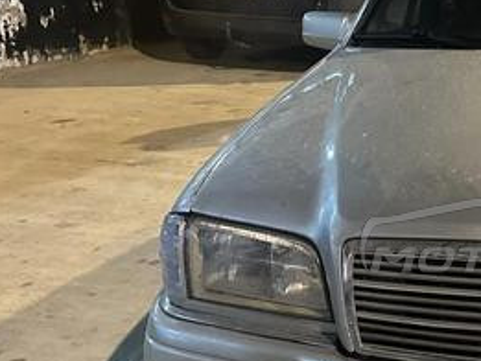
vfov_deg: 24.3
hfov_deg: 29.2
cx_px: 522
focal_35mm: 60
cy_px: 235
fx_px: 834
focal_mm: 6.86
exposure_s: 1/50
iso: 800
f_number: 1.78
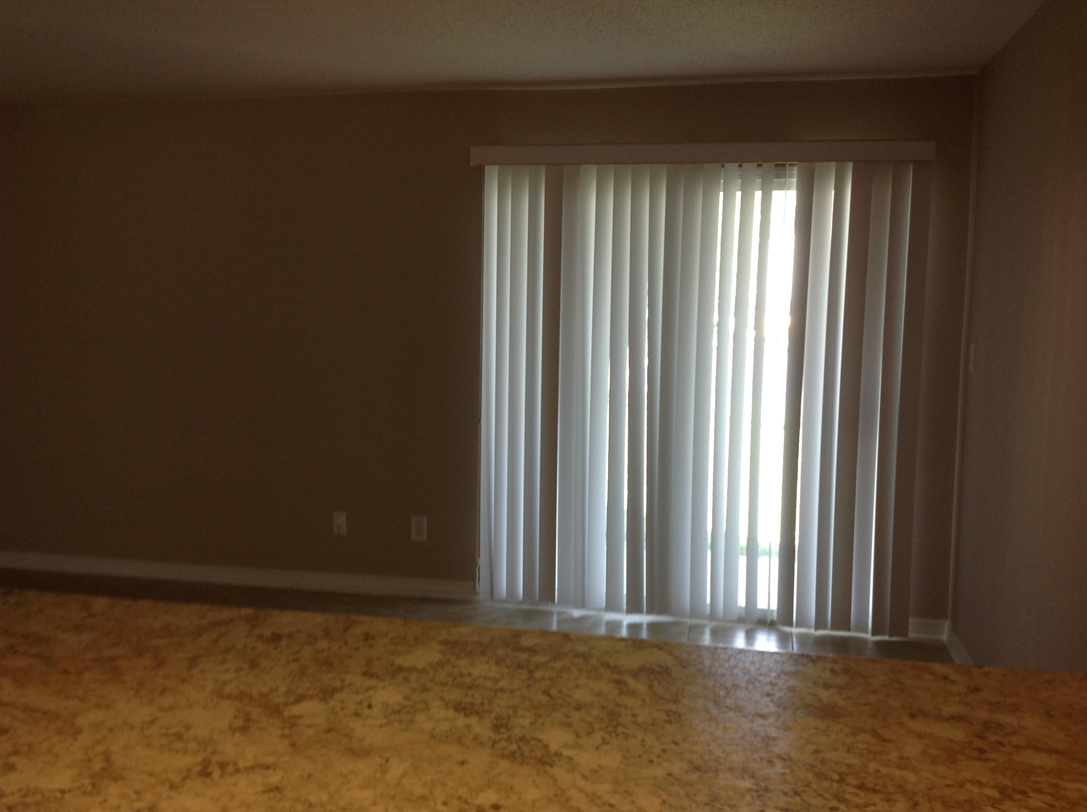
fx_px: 1097
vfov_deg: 40.6
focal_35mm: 35
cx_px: 544
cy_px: 406
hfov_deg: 52.7
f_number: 2.4
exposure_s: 1/40
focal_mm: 4.28
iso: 64
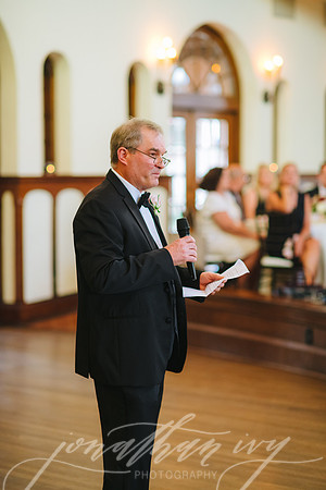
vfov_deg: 23.9
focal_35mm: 85
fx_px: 1154
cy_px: 245
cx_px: 163
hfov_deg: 16.1
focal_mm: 85
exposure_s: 1/250
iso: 1600
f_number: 2
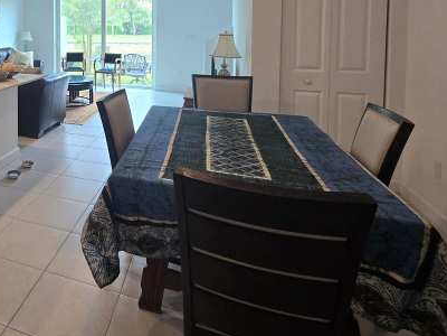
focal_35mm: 26
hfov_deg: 57.2
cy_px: 48
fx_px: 336
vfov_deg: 48.7
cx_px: 39
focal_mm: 2.2
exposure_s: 1/60
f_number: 2.2
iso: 125
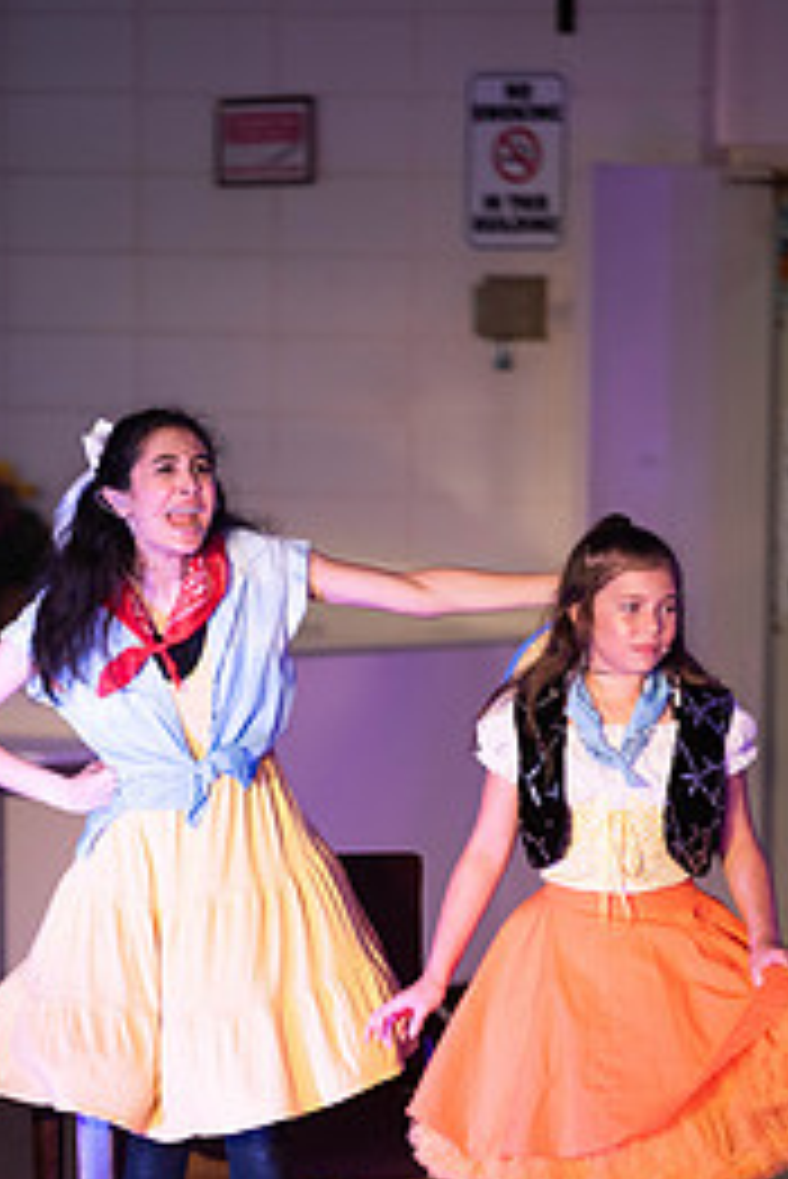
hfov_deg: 4.9
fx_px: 9279
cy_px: 950
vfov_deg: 7.3
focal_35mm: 283
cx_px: 288
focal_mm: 165
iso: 1400
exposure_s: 1/200
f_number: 2.8
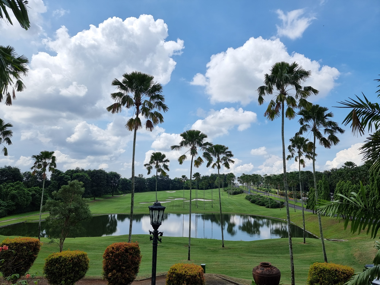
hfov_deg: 71.6
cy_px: 142
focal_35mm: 24
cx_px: 190
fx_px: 263
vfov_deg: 56.8
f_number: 1.8
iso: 50
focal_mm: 6.7
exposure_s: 1/1320
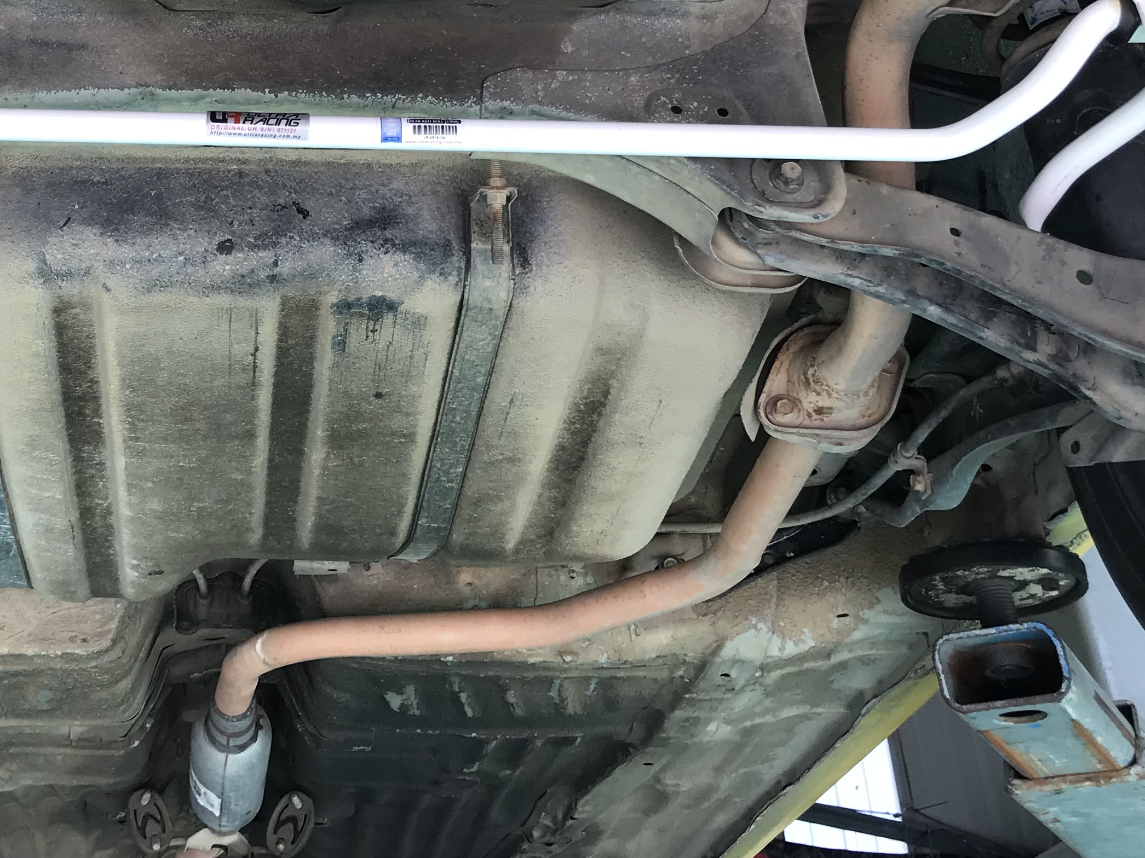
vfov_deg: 26.5
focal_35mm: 54
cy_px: 159
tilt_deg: +33.4
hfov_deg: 34.5
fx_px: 1786
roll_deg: -1.4
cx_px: 232
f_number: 1.8
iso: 20
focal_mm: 3.99
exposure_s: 1/216
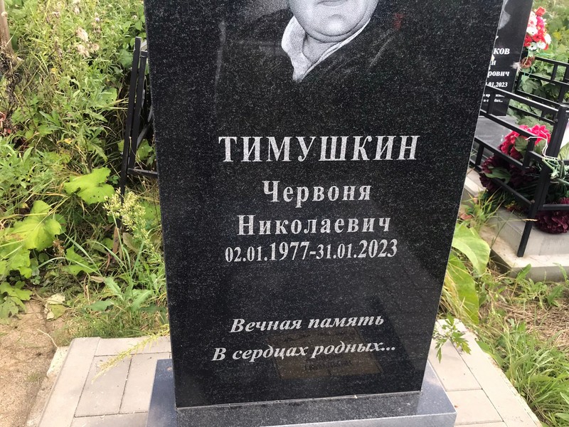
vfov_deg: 49.7
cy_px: 214
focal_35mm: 28
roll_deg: -2.2
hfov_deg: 63.4
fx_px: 460
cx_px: 284
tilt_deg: -26.7
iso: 20
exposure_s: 1/301
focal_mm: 3.99
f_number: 1.8
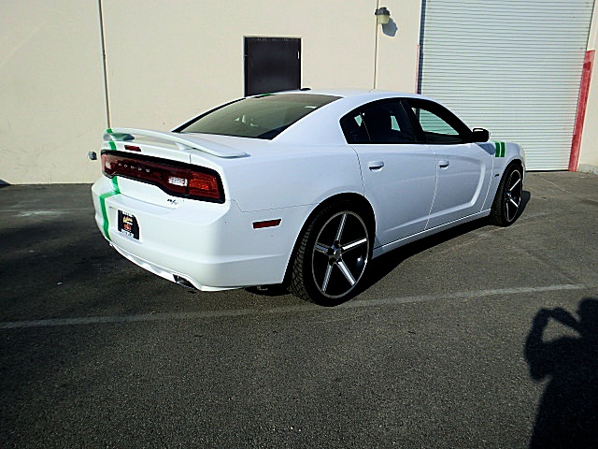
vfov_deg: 53.1
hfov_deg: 67.3
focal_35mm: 26
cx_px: 299
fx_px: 449
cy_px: 224
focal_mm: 4.65
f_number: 7.8
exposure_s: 1/200
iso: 64
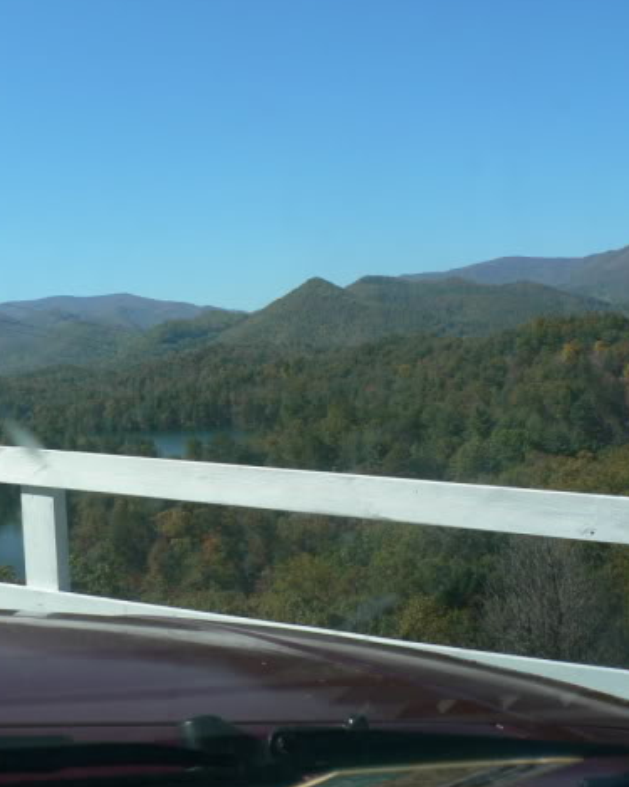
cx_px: 168
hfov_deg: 31.0
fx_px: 1117
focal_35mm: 48
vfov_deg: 38.8
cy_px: 391
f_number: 4.5
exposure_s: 1/400
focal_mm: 6
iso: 80
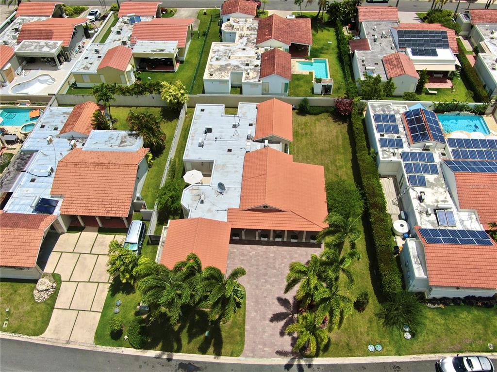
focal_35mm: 29
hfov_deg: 61.7
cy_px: 186
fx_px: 416
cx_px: 248
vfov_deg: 48.2
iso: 100
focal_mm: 5
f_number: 3
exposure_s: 1/3200
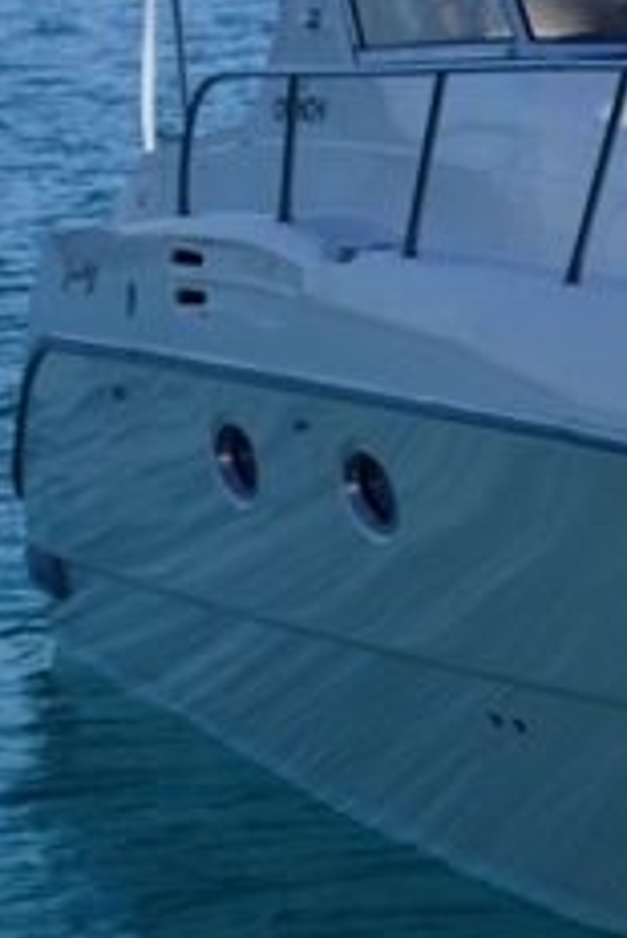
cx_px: 1529
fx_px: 6078
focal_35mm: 233
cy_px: 315
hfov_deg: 5.7
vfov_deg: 8.8
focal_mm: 40
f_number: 4.5
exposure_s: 1/1600
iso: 100
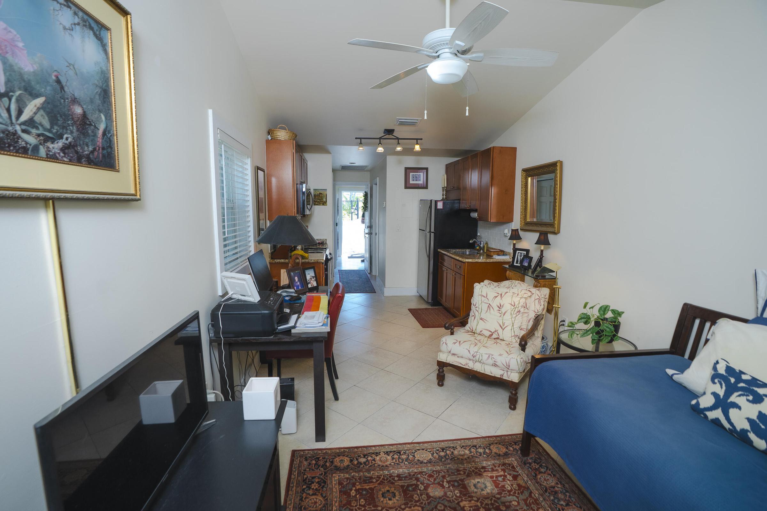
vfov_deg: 73.7
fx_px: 341
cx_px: 384
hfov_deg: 96.7
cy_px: 256
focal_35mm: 16
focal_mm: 16
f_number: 4.5
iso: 800
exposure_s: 1/200
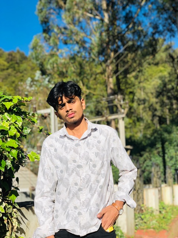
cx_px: 89
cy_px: 119
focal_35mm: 52
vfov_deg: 36.8
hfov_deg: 28.0
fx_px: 357
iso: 16
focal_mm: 6
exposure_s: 1/1066
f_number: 2.4
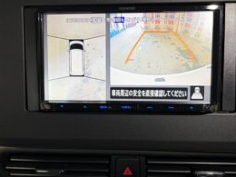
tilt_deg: -24.5
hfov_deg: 52.6
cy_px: 92
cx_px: 118
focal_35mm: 35
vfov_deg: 40.7
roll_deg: +2.0
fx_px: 239
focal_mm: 5.96
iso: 160
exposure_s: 1/55
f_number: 1.6
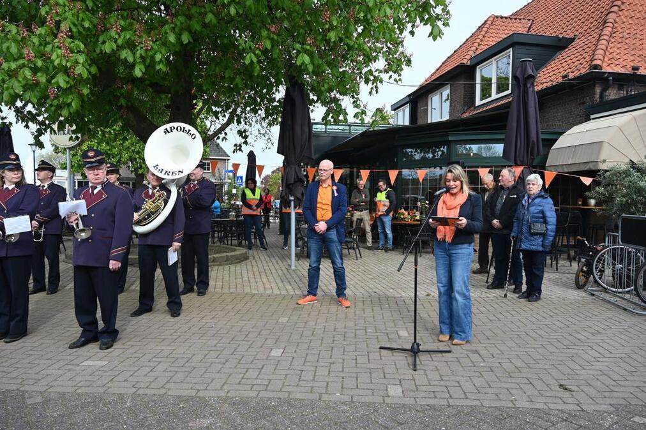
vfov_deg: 47.9
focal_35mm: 27
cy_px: 215
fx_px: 484
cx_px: 323
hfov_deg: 67.4
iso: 125
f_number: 5.6
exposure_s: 1/250
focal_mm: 18
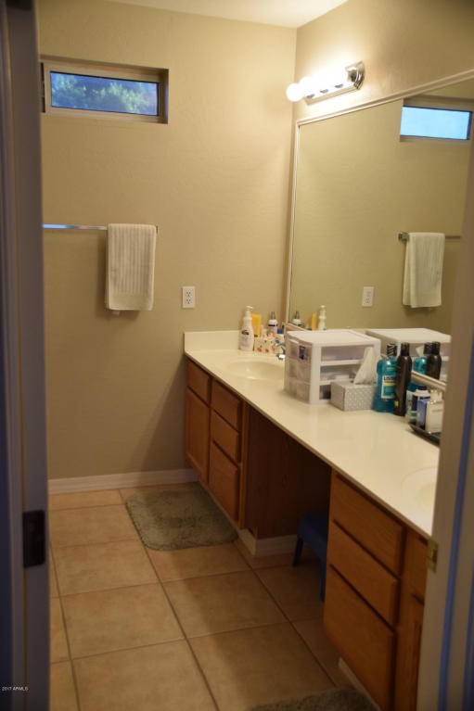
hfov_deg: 40.0
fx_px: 652
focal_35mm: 33
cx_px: 237
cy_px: 356
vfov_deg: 57.2
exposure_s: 1/100
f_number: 3.8
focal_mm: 22
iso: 640
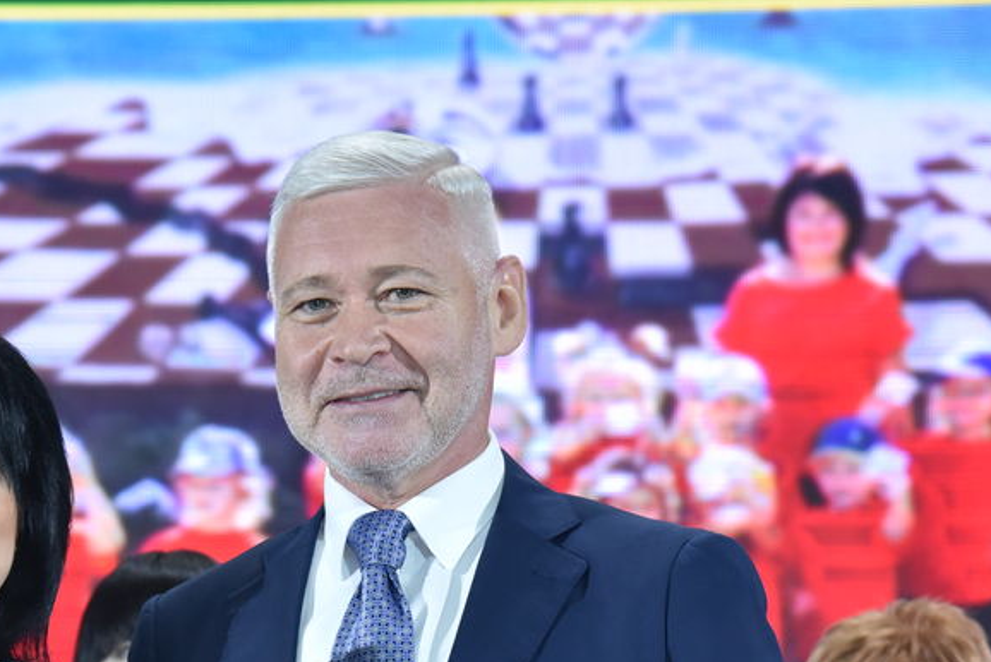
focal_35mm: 223
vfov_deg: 6.1
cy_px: 773
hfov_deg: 9.2
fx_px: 6141
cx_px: 29
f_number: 5
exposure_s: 1/200
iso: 1250
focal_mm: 92
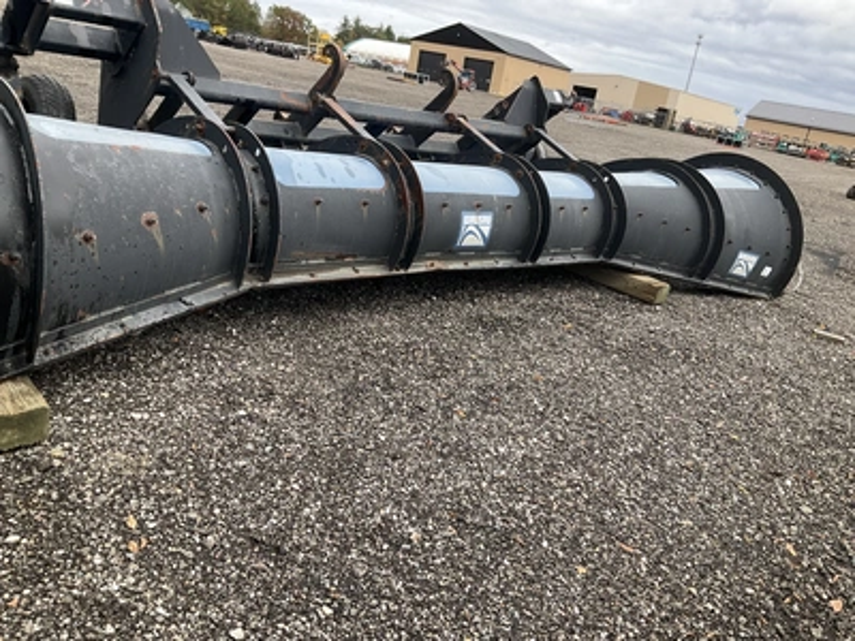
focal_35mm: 29
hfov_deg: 61.7
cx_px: 428
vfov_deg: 48.2
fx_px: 716
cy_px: 320
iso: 25
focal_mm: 3
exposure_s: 1/397
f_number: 1.8
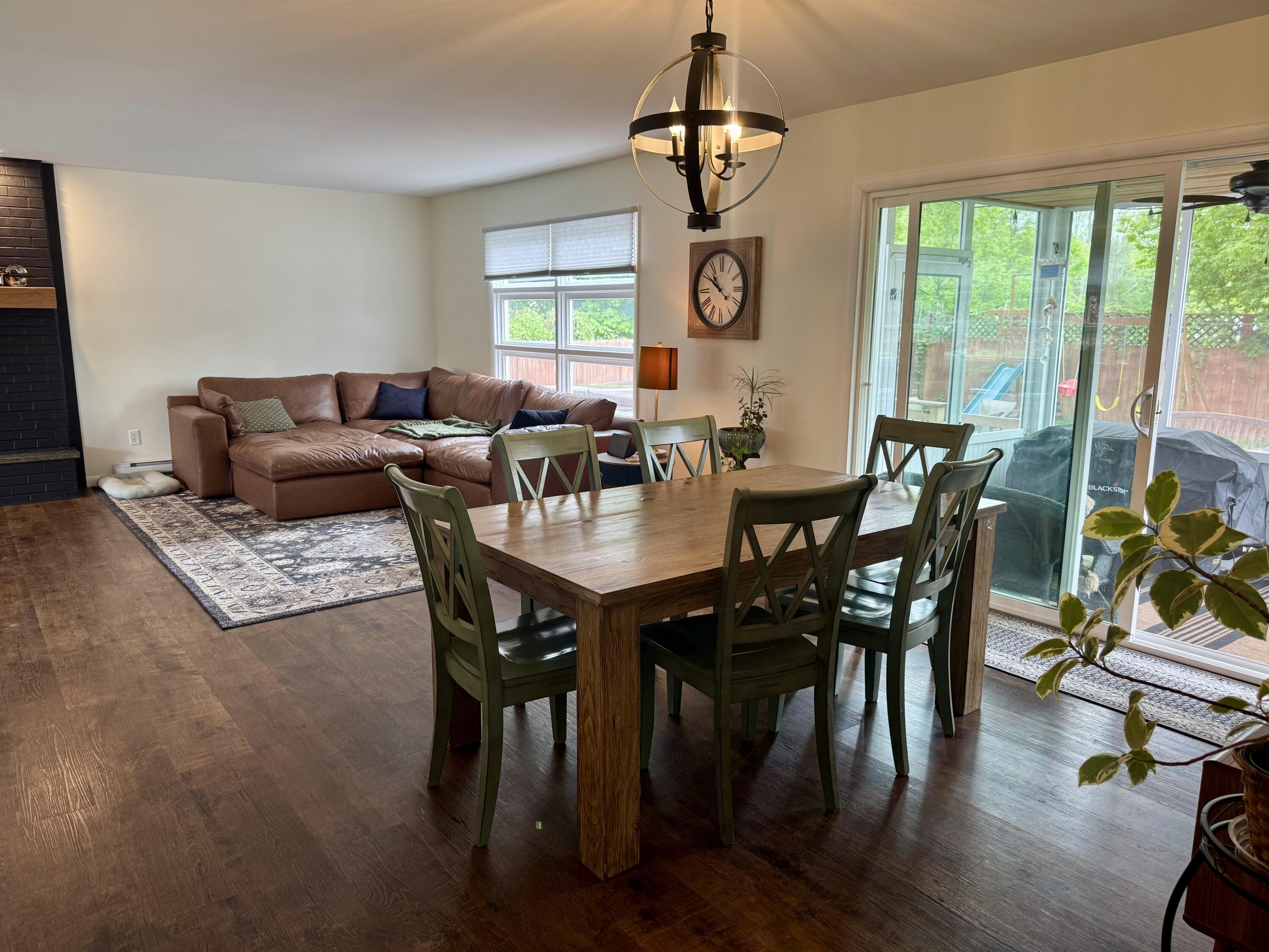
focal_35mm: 24
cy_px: 476
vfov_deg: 56.8
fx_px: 880
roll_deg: -1.0
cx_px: 634
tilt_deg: -10.7
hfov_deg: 71.6
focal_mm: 6.76
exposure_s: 1/60
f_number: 1.78
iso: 125
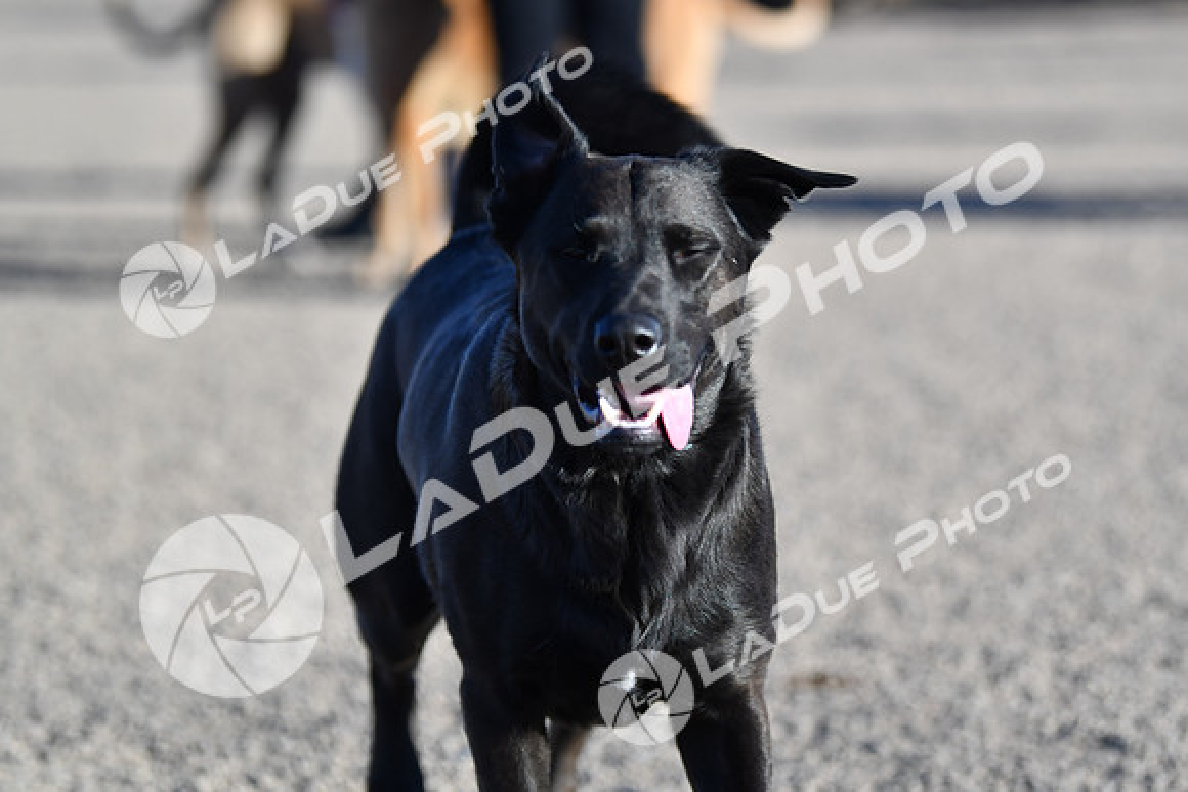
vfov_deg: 9.0
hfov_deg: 13.4
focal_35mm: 153
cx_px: 594
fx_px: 5050
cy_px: 396
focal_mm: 102
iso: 280
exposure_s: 1/4000
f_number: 2.8
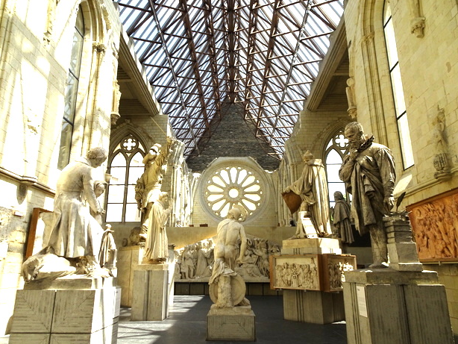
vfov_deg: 54.9
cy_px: 174
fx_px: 331
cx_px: 223
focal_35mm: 25
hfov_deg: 69.4
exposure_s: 1/250
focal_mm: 4.1
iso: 80
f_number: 3.5
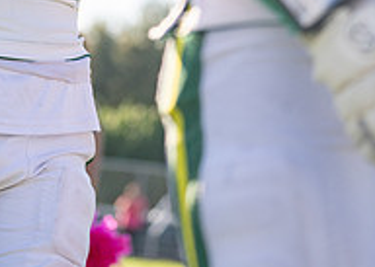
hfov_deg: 8.7
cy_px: -140
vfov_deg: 6.2
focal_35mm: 229
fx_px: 2438
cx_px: -52
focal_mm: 70
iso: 400
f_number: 2.8
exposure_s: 1/3200
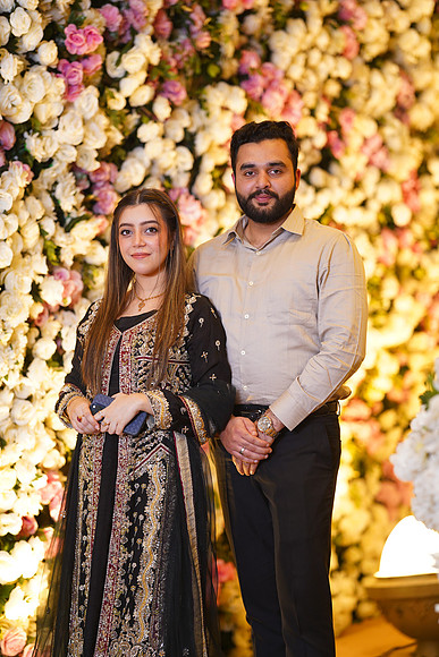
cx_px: 220
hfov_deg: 16.1
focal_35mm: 85
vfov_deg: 23.9
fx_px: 1554
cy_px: 328
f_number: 1.8
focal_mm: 85
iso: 200
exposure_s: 1/200
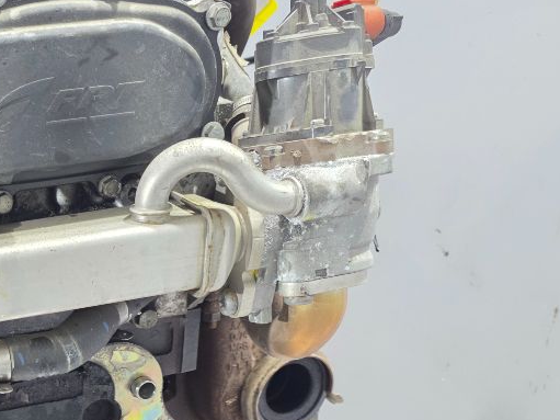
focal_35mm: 54
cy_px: 377
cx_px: -58
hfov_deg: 31.5
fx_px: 873
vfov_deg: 26.1
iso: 500
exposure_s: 1/100
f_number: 1.7
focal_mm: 6.3
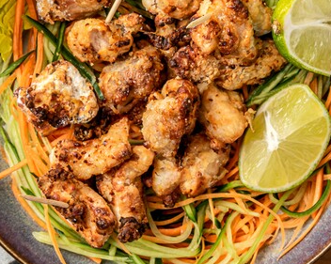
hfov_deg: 15.5
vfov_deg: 12.5
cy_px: 58
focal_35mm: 123
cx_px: 276
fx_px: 1204
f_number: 9
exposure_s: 1/125
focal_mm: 45
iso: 100
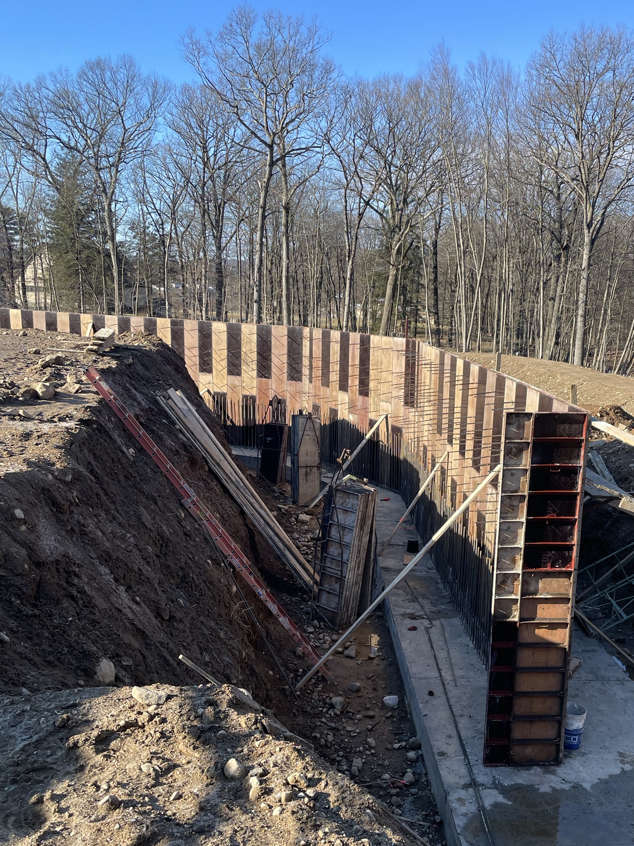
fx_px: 806
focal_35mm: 33
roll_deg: -0.5
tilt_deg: -10.7
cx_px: 370
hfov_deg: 42.8
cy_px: 460
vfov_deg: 55.3
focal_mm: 4.2
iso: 32
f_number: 1.6
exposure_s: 1/1261
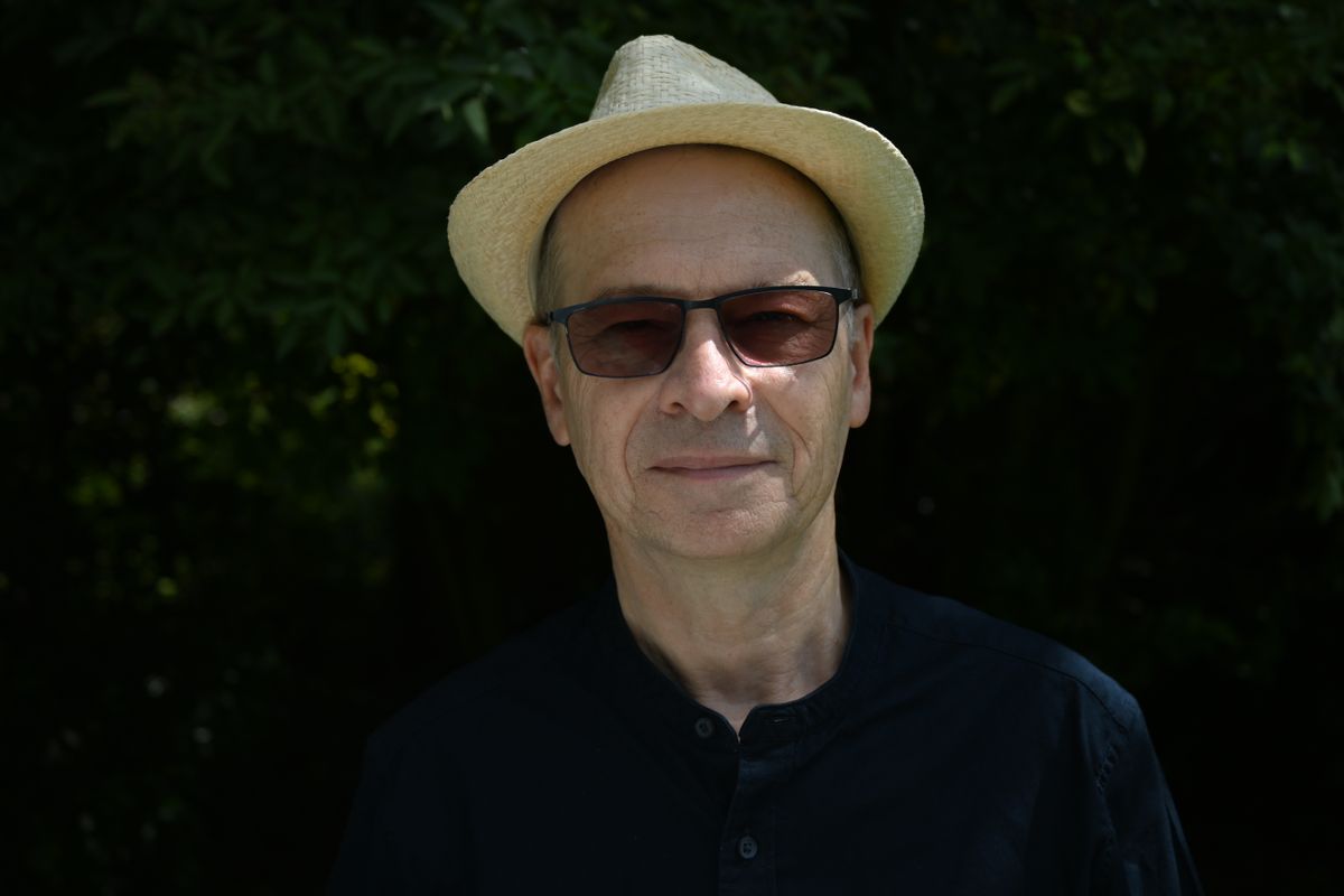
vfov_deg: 31.9
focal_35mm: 42
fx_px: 1568
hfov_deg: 46.4
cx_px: 672
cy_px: 448
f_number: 2.8
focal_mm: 28
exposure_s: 1/2000
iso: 100
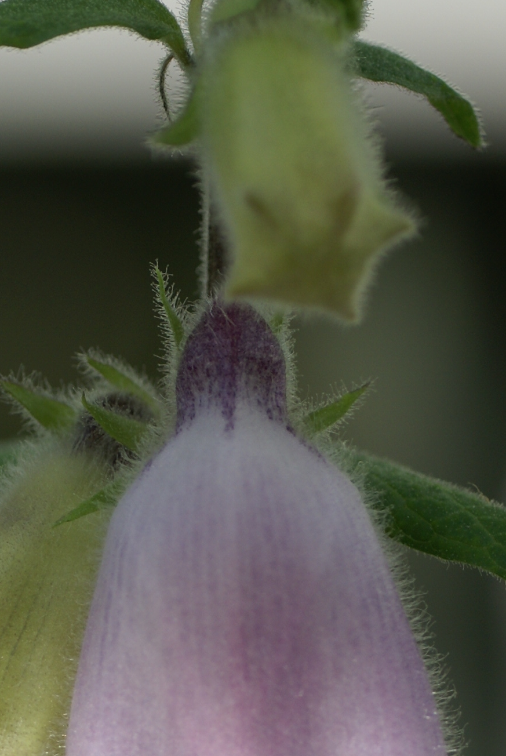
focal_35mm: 401
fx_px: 8429
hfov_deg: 3.4
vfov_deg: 5.1
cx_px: 275
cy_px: 1048
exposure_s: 1/160
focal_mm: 90
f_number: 5.6
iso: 100
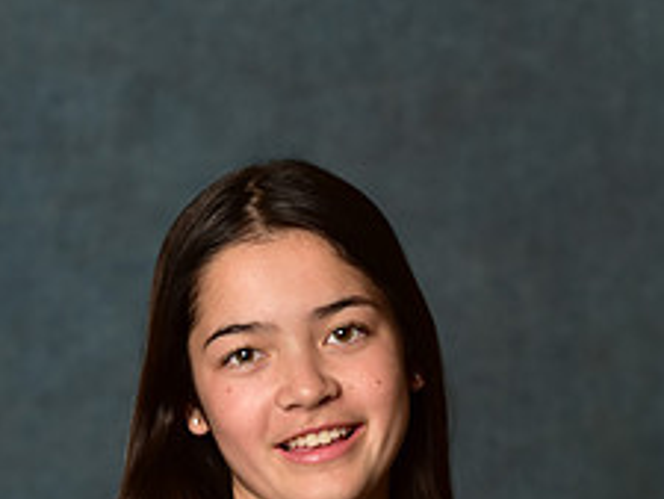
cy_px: 661
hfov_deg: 5.0
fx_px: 7600
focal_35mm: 396
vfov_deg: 3.7
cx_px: 229
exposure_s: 1/200
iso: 200
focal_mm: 160
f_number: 4.5
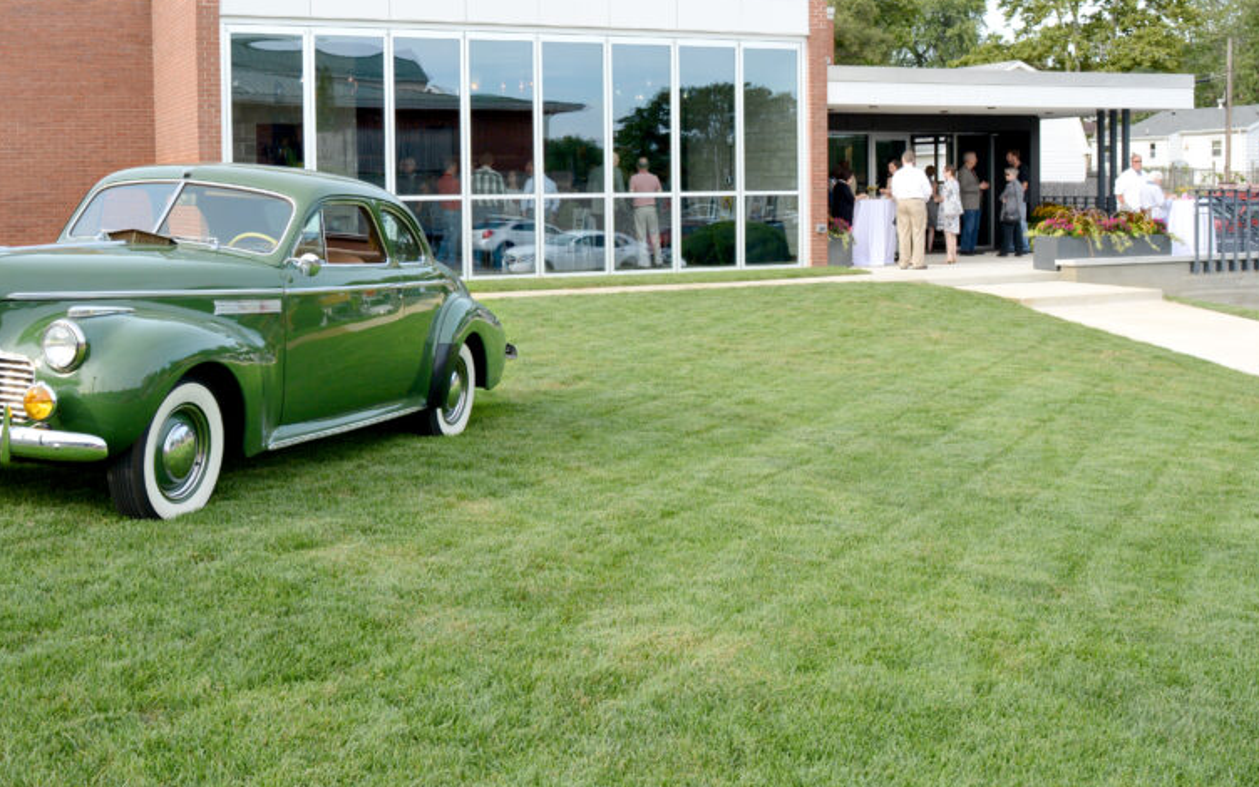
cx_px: 546
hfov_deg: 45.4
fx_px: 1499
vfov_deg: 29.2
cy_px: 265
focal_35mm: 44
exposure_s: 1/200
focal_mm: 21
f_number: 9
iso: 200
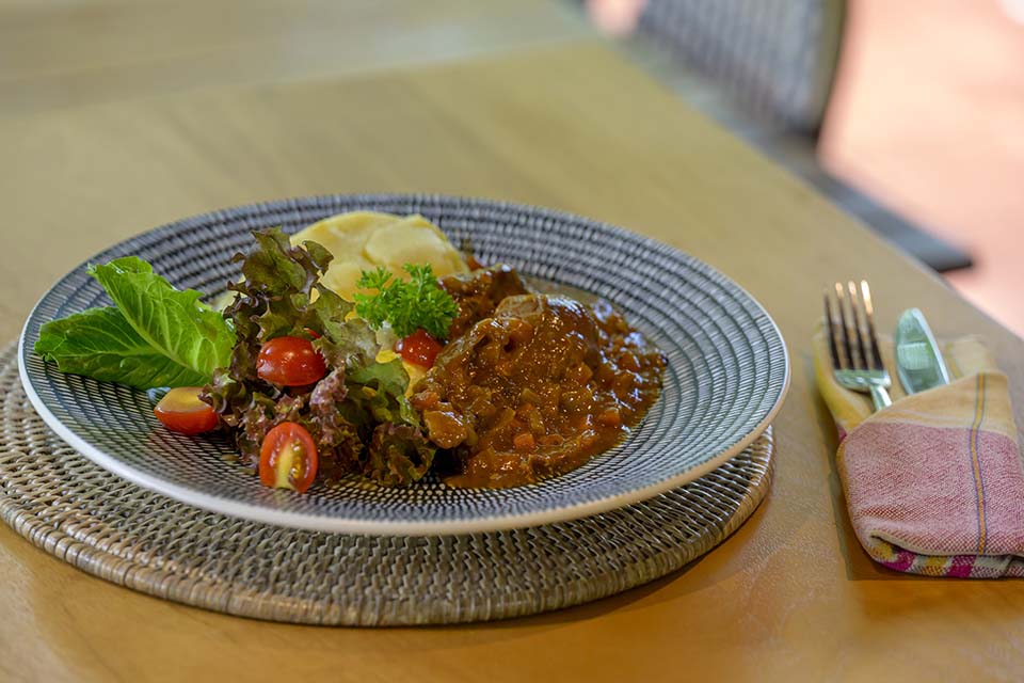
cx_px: 512
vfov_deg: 9.1
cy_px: 342
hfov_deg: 13.7
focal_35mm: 150
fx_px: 4266
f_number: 4
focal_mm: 150
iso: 2500
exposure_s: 1/200
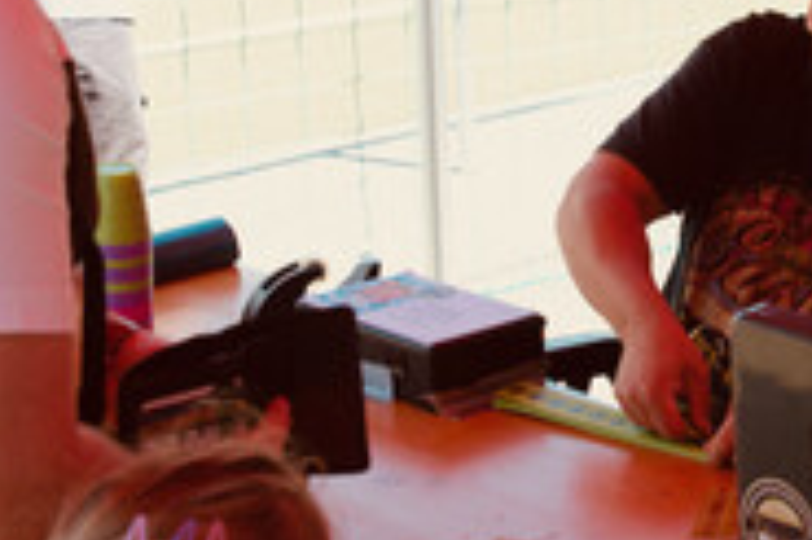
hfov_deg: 19.2
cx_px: 768
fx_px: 2344
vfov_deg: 13.1
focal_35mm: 104
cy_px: 108
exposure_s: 1/125
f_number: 5.6
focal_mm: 32
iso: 100
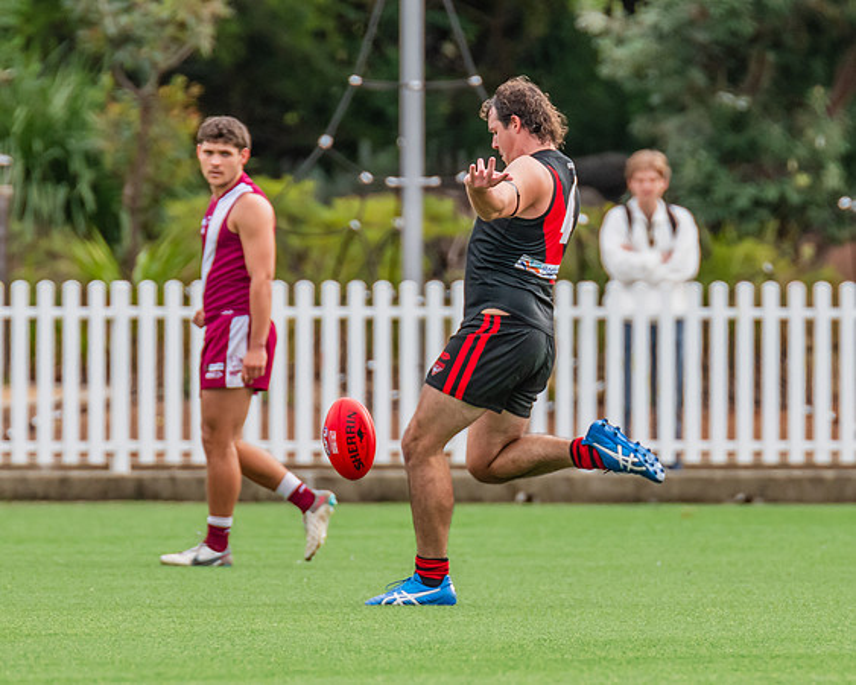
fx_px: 22334
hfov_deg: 2.2
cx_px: 468
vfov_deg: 1.8
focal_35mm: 882
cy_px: 329
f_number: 5.6
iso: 800
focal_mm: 420
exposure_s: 1/1250
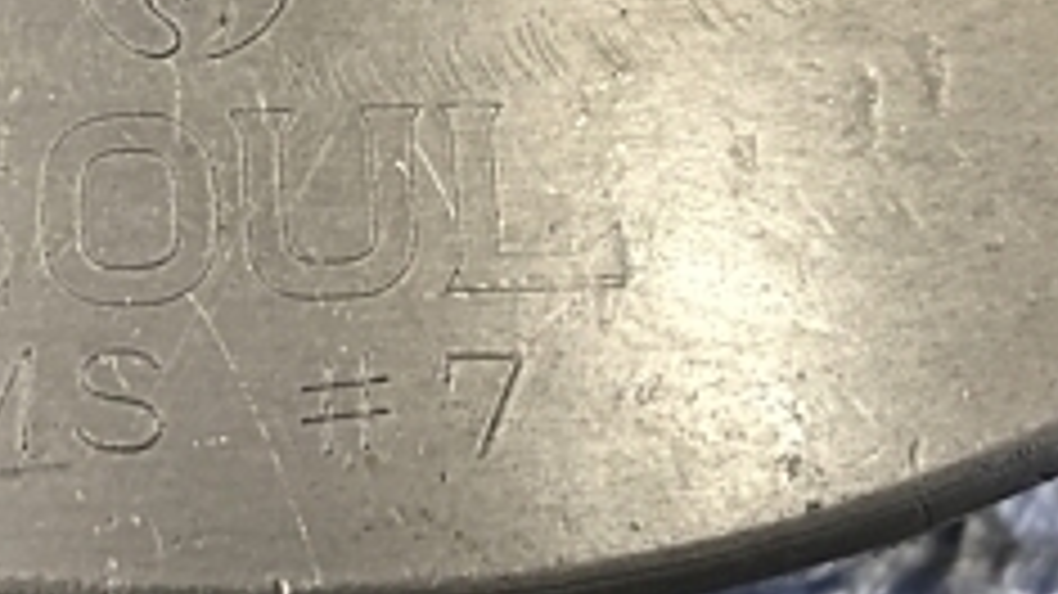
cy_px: 63
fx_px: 2328
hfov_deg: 25.5
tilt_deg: -72.7
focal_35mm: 83
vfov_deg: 14.4
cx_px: 360
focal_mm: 3.99
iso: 40
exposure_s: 1/17
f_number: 1.8
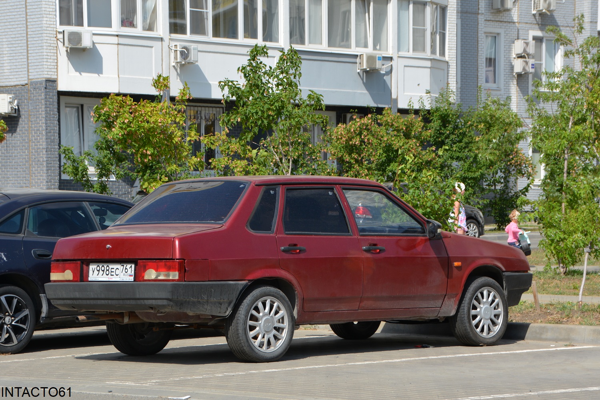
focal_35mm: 112
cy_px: 200
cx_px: 300
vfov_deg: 12.2
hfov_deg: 18.2
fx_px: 1874
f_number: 8
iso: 125
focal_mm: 75
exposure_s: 1/250
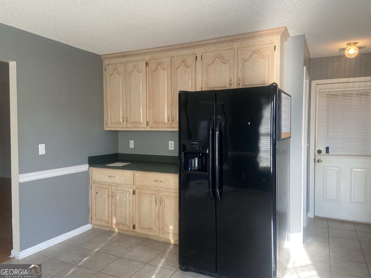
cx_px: 186
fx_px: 279
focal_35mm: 26
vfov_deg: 53.1
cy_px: 139
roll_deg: +0.9
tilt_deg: -4.2
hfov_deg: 67.3
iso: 80
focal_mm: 4.25
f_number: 1.8
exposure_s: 1/60
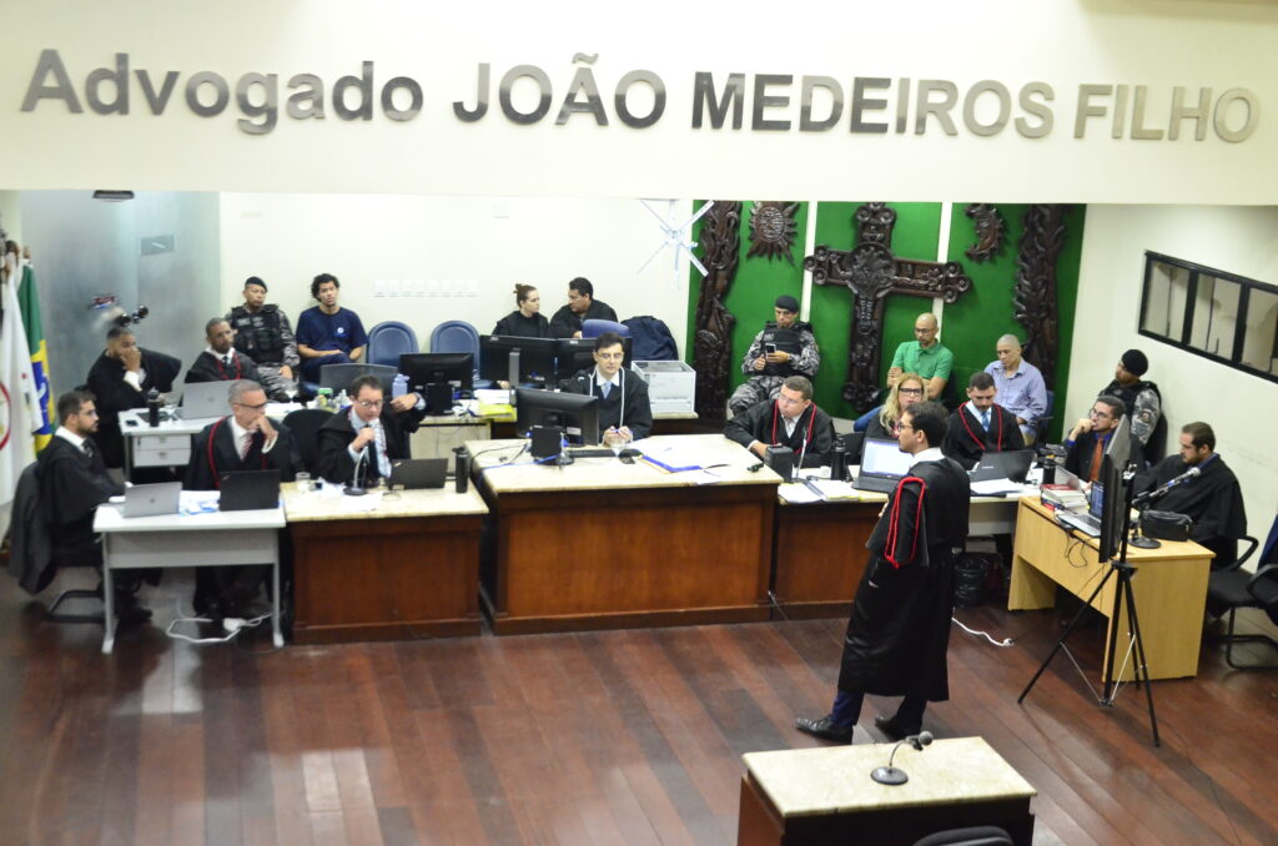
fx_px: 1594
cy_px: 423
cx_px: 639
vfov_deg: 29.7
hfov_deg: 43.7
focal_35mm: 45
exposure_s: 1/125
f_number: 7.1
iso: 4000
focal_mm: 30
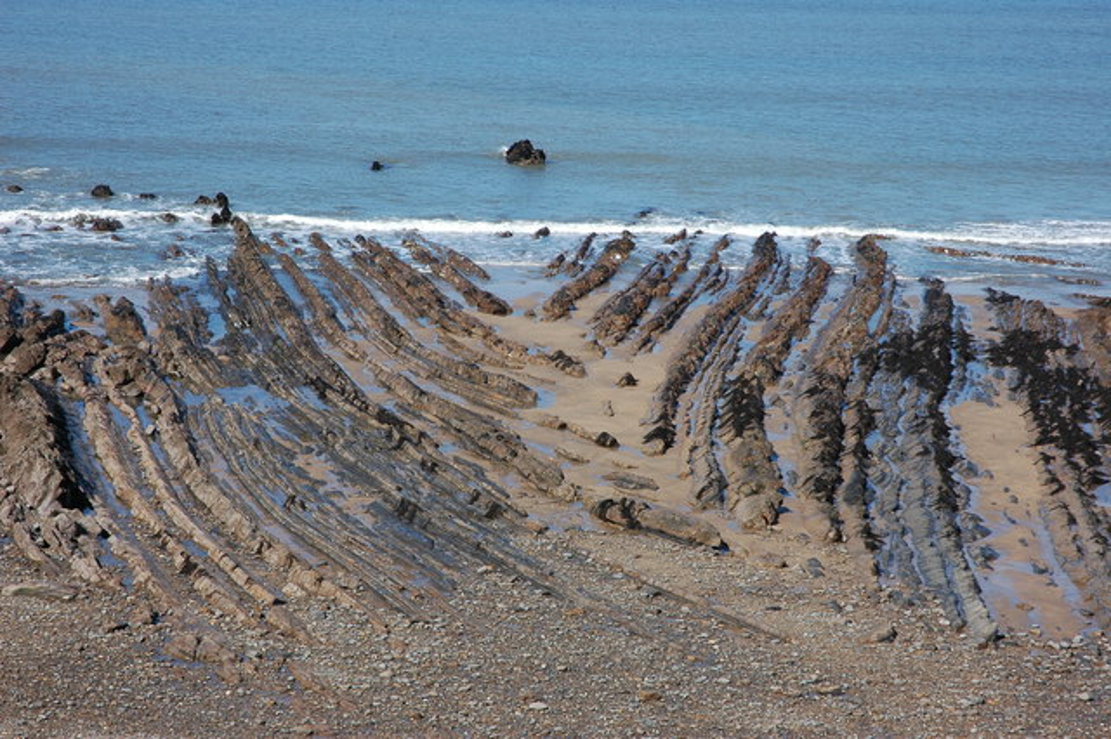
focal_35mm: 93
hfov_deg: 21.9
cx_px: 556
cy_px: 370
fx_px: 2868
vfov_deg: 14.7
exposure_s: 1/250
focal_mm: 62
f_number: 10
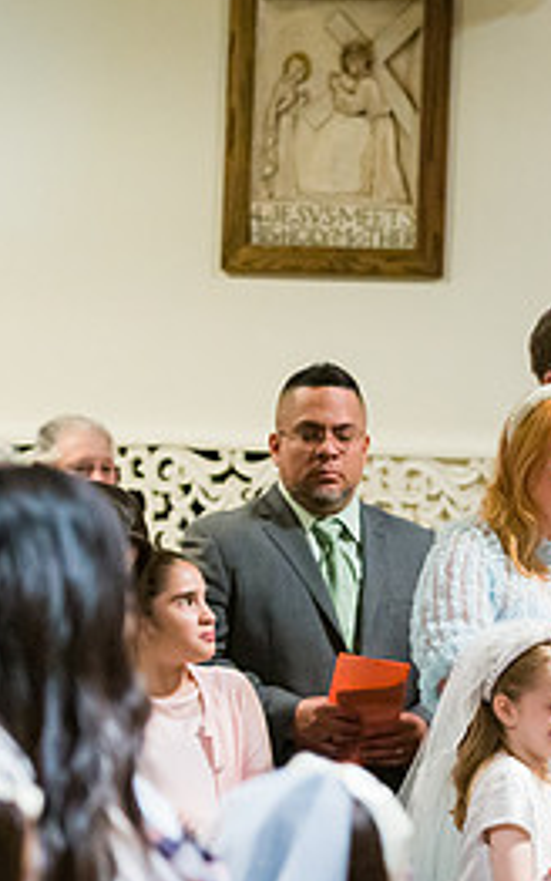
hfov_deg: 5.9
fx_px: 5304
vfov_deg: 9.5
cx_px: 823
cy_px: 595
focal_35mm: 221
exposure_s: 1/200
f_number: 3.2
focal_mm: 98
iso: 6400
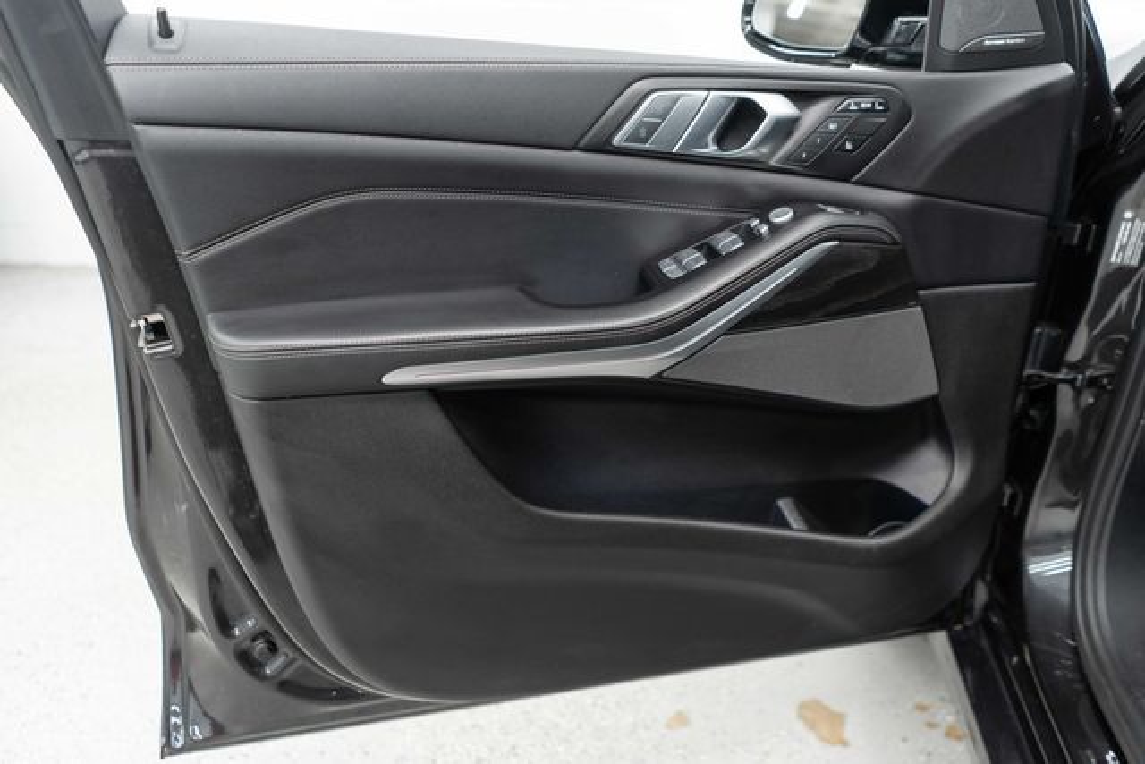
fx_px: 891
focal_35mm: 28
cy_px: 382
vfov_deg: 46.4
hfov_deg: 65.5
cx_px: 572
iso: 640
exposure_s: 1/40
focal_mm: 28
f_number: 3.2
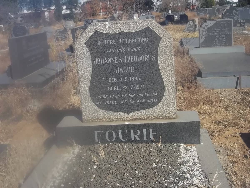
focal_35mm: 50
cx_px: 125
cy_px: 94
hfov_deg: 38.2
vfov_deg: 29.1
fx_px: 361
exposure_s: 1/320
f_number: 7
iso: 80
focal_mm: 8.8
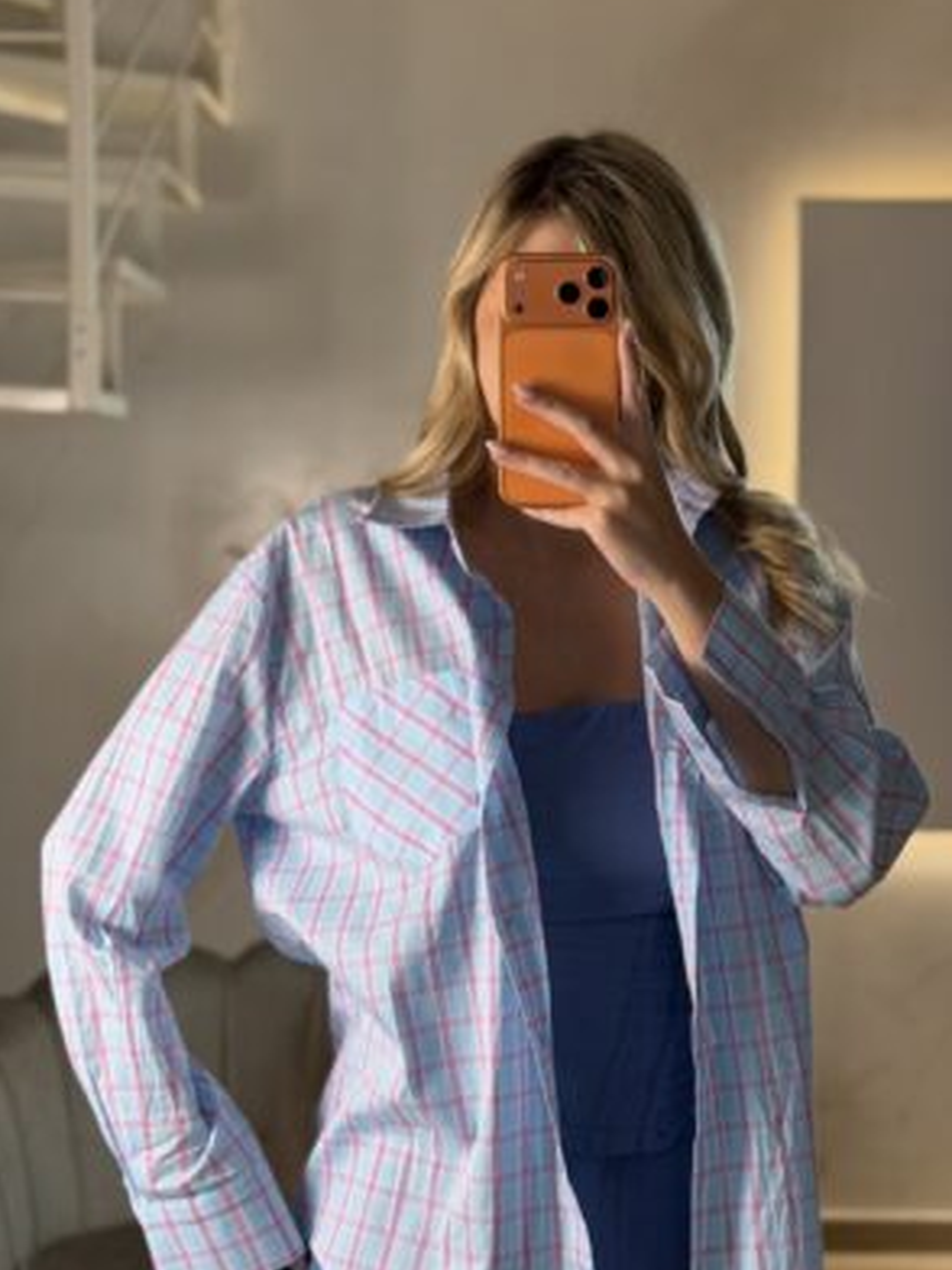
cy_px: 629
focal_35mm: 49
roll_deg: -1.1
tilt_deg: -13.3
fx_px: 1797
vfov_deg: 38.9
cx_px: 470
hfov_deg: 29.7
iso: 125
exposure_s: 1/100
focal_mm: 6.76
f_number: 1.78
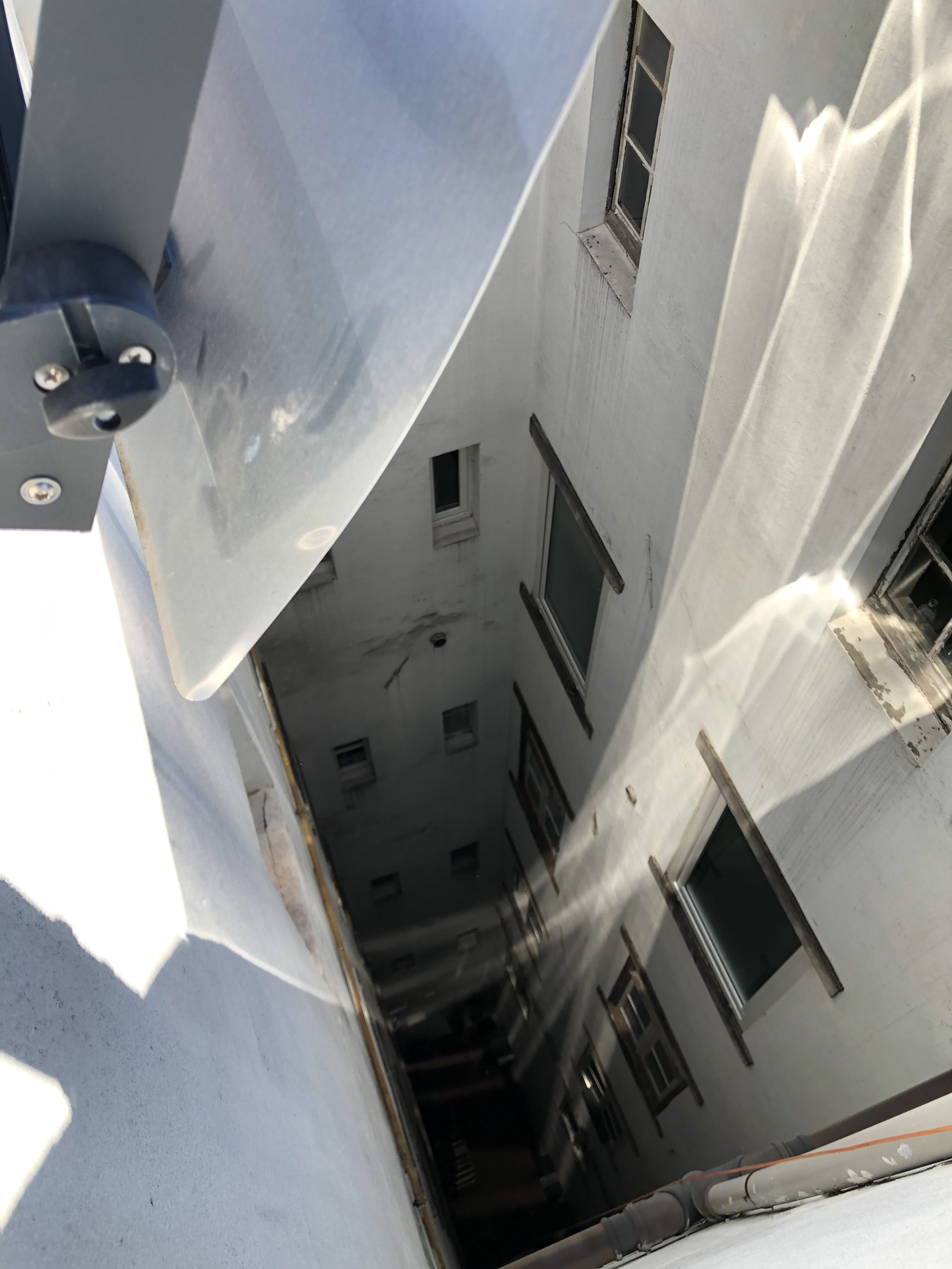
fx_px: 1027
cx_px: 476
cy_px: 634
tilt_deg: -58.1
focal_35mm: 28
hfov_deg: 49.7
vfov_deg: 63.4
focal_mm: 4
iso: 20
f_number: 1.8
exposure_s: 1/298
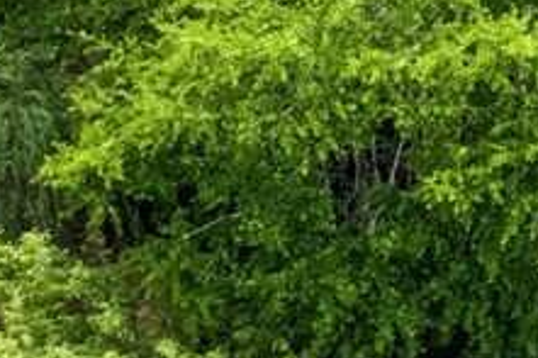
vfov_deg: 12.1
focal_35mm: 108
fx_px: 1613
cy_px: -184
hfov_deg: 14.8
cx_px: 1132
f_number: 2.8
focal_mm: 8.38
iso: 100
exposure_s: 1/1000
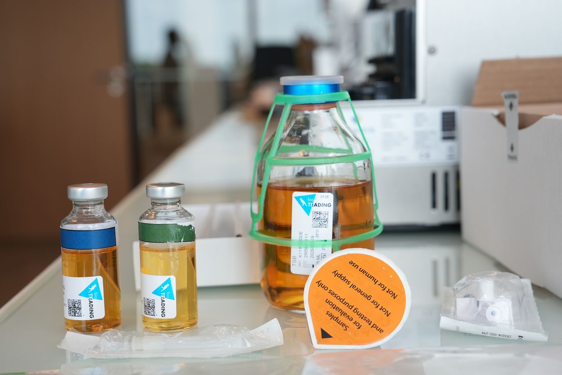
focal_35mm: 62
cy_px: 188
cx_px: 281
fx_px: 968
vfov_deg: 21.9
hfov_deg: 32.4
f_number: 7.1
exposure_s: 1/100
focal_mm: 62
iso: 400
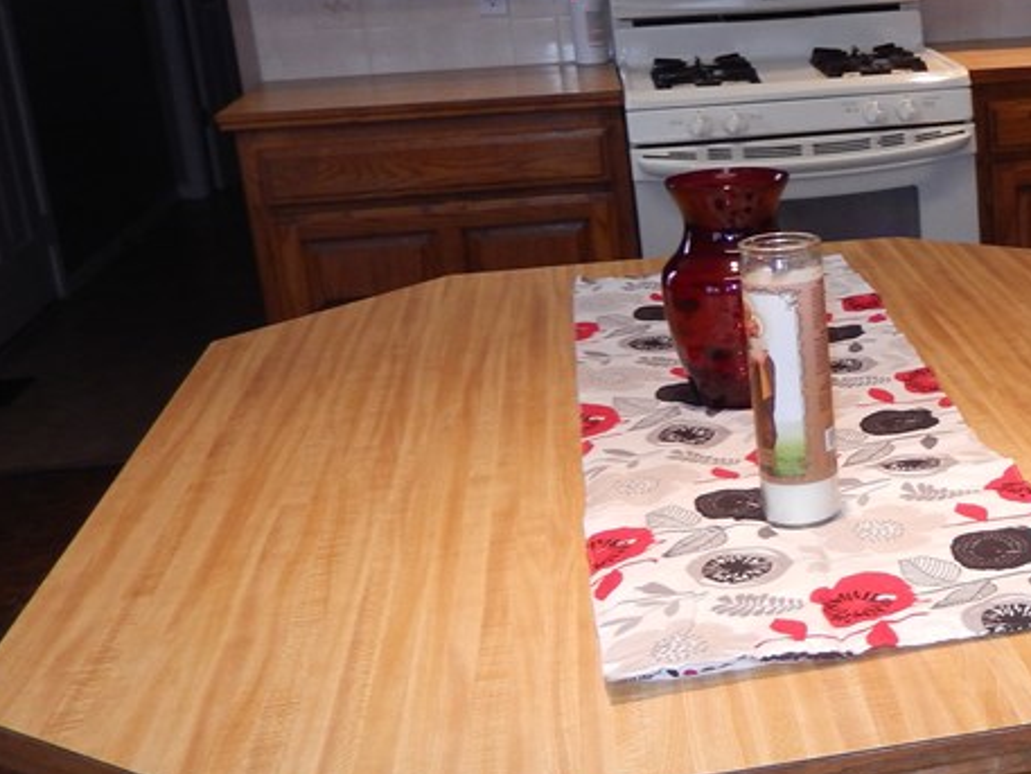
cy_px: 408
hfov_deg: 31.5
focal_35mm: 56
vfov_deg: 26.1
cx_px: 1058
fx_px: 1668
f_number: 3.4
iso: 200
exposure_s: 1/30
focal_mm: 4.5
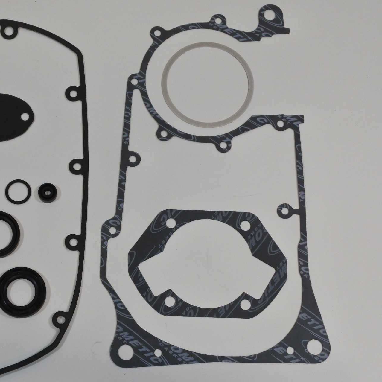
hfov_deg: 32.4
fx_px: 649
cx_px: 119
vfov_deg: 32.8
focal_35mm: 52
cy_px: 194
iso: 500
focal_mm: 15
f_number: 4.2
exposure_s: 1/125
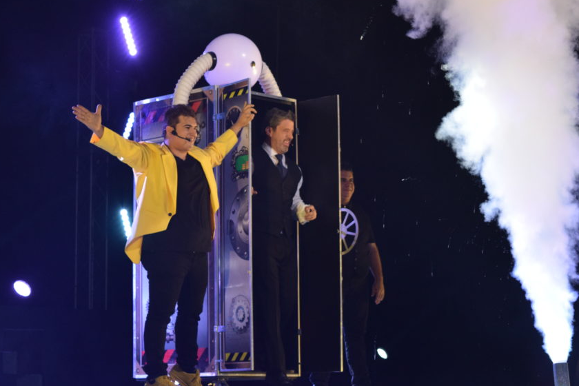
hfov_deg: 20.3
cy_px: 204
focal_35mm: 101
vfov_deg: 13.6
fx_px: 1618
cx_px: 277
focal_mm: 55
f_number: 5.6
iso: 1250
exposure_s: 1/125
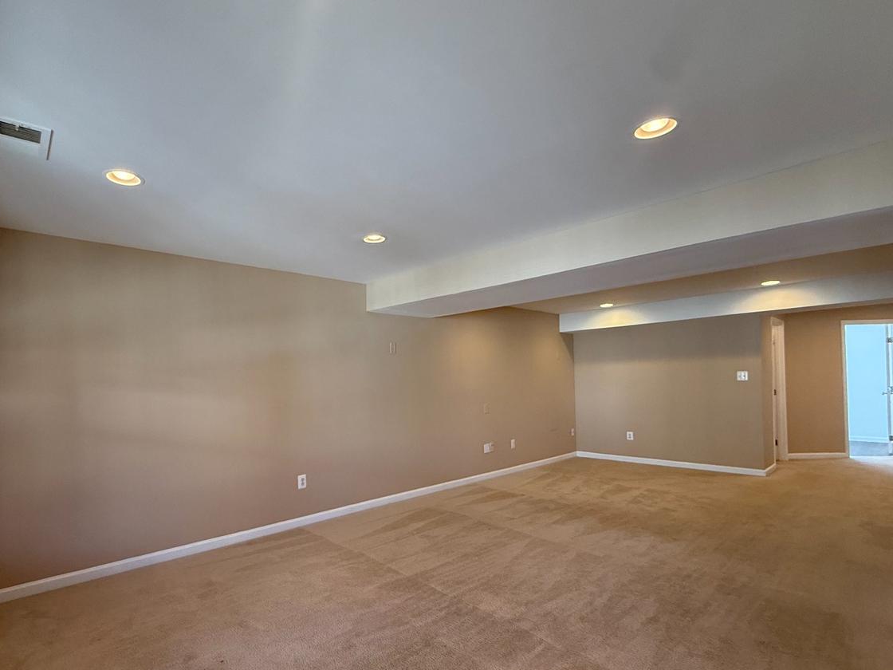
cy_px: 380
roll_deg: +1.1
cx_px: 370
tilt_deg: +0.3
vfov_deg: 71.3
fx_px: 464
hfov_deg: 86.9
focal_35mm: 18
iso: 320
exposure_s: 1/120
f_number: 2.2
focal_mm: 2.22
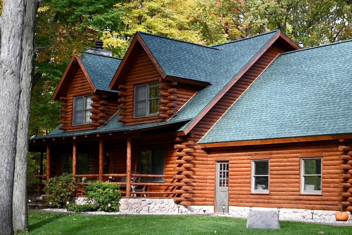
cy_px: 139
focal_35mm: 67
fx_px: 655
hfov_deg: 29.9
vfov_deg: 20.3
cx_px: 235
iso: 100
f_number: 1.8
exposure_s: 1/500
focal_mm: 50
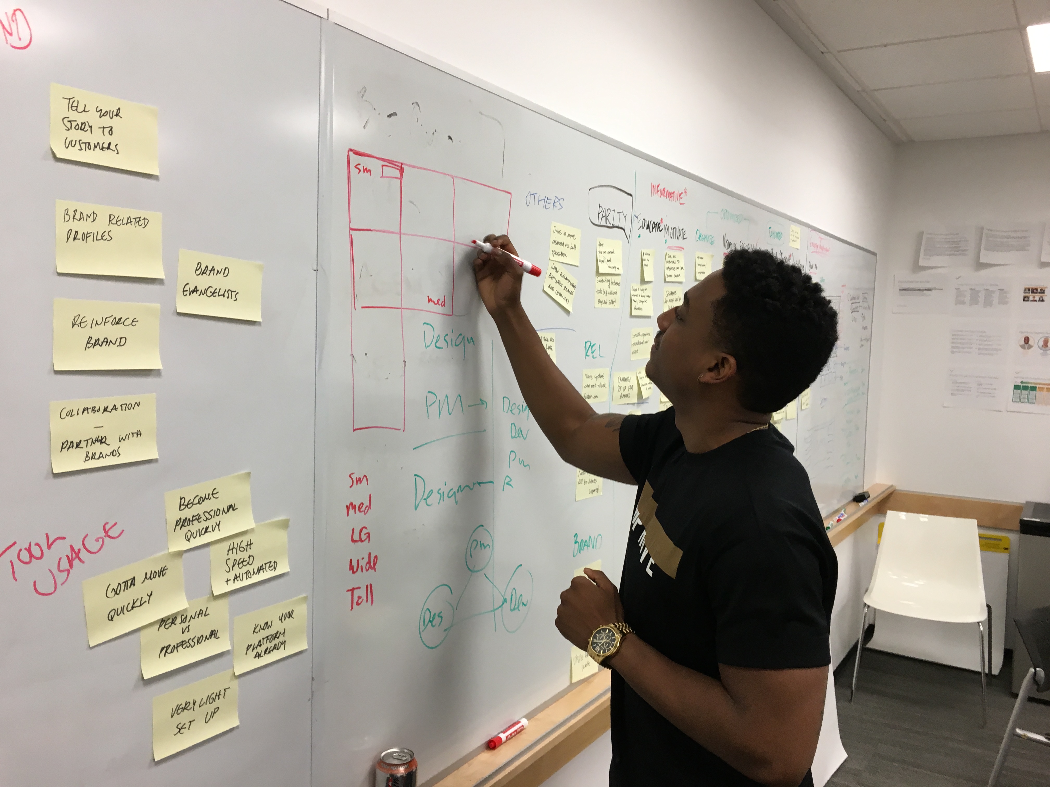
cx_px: 525
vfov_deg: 48.2
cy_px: 394
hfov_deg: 61.7
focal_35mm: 29
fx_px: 880
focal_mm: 4.15
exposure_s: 1/30
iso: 50
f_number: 2.2
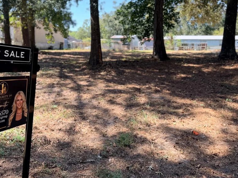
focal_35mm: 32
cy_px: 74
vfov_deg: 44.0
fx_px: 220
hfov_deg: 56.4
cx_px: 97
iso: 100
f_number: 1.78
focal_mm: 6.76
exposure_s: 1/788
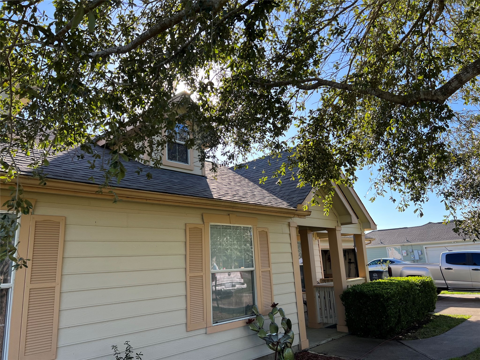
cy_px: 180
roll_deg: +3.5
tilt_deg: +12.6
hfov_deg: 67.3
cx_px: 240
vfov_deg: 53.1
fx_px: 361
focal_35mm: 26
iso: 50
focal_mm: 5.7
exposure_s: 1/1038
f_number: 1.5
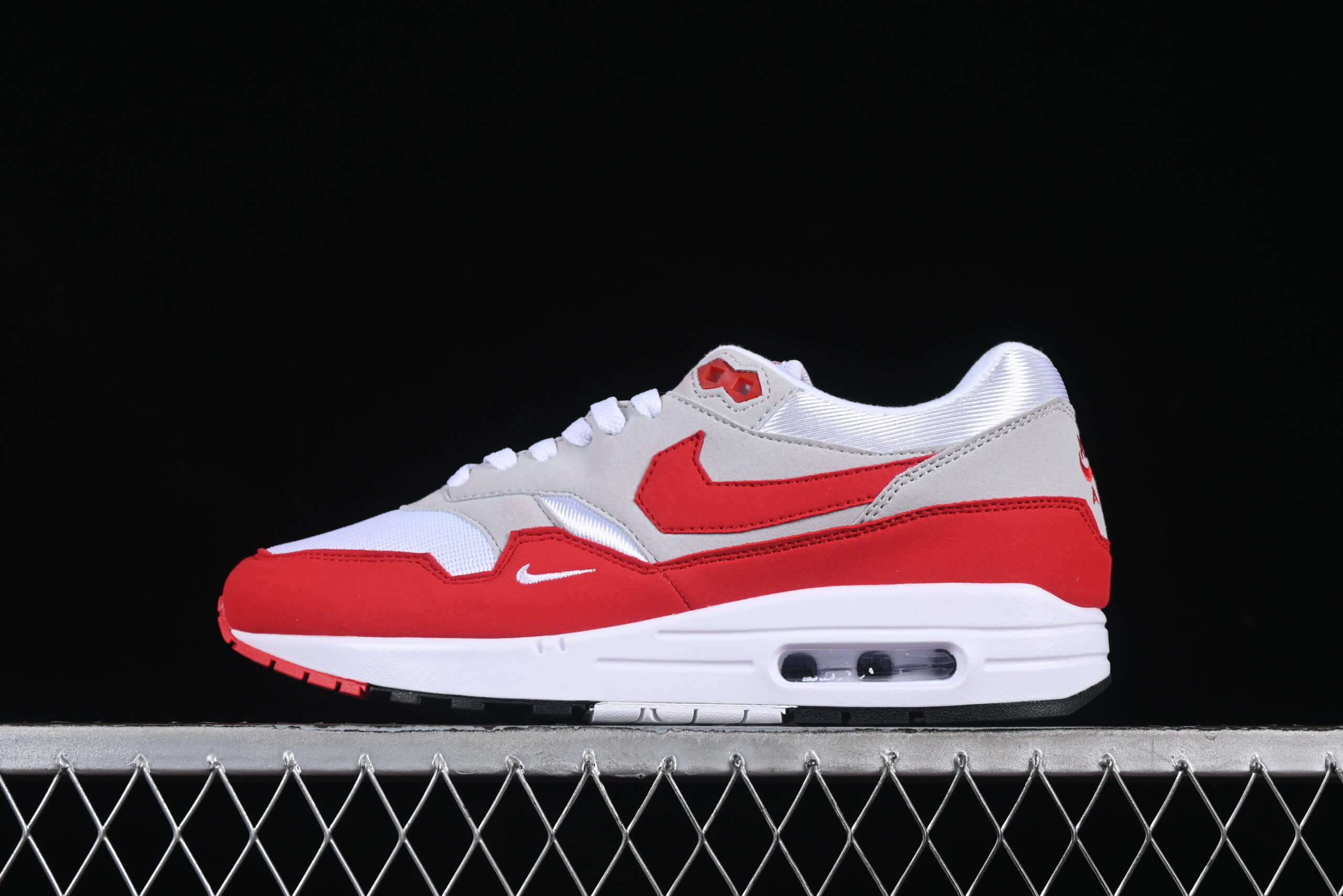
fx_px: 2798
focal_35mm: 75
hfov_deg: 27.0
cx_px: 672
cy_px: 448
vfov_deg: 18.2
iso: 160
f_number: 8
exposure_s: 1/80
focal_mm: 50
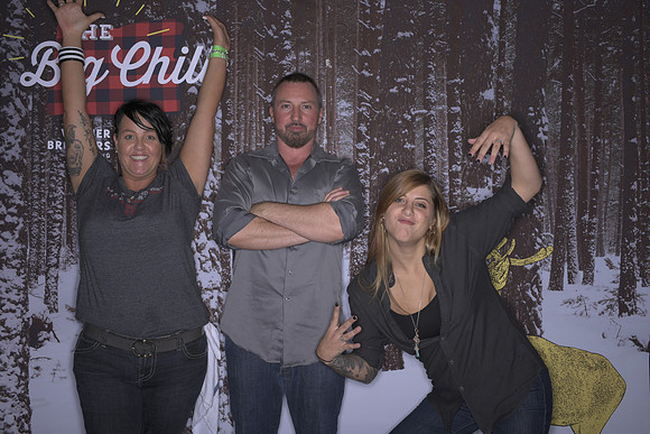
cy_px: 217
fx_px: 632
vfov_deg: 37.9
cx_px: 325
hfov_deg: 54.4
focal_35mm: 35
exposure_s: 1/250
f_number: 11
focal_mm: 35
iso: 64
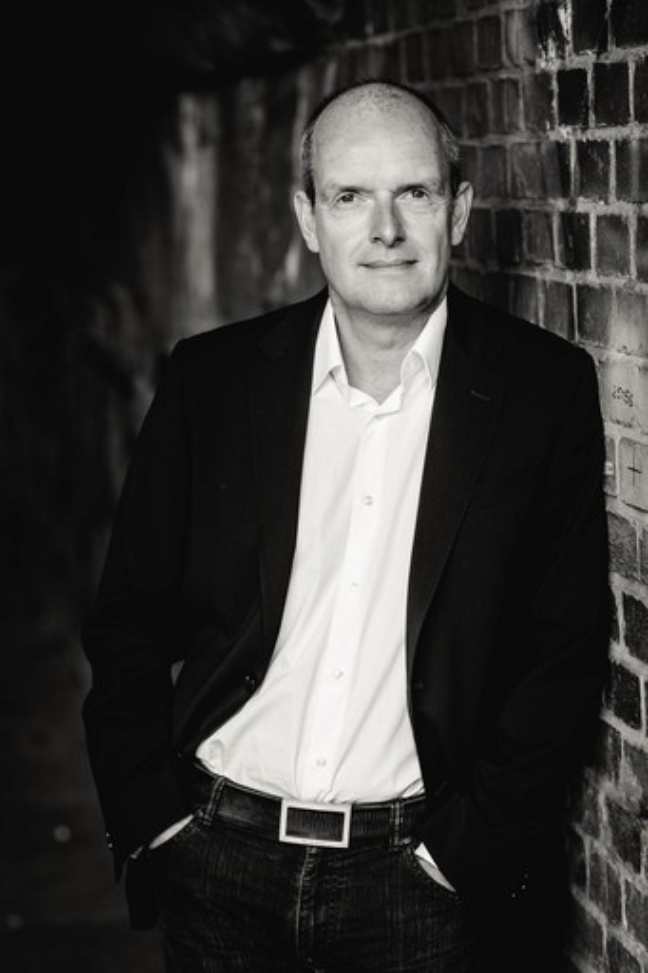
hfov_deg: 16.1
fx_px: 2296
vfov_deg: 23.9
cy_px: 486
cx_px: 324
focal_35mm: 85
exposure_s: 1/200
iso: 320
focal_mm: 85
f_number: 2.8
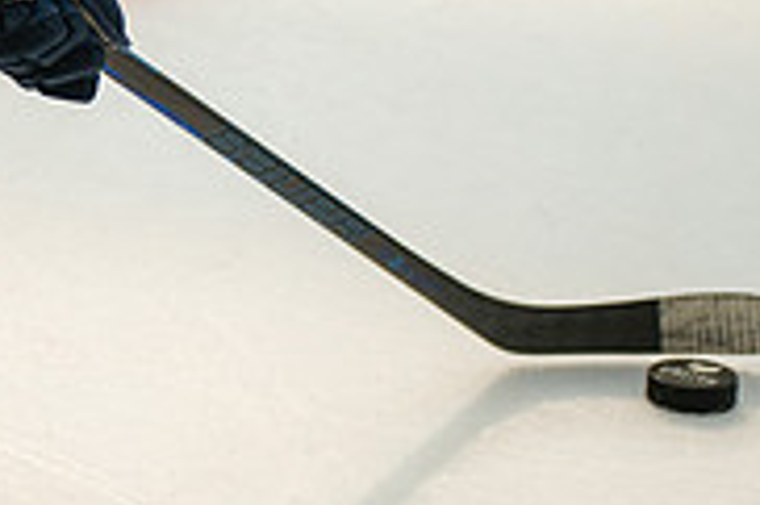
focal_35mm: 383
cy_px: -140
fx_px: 8078
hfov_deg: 5.4
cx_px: -251
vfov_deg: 3.6
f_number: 3.5
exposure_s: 1/2000
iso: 1600
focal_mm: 120
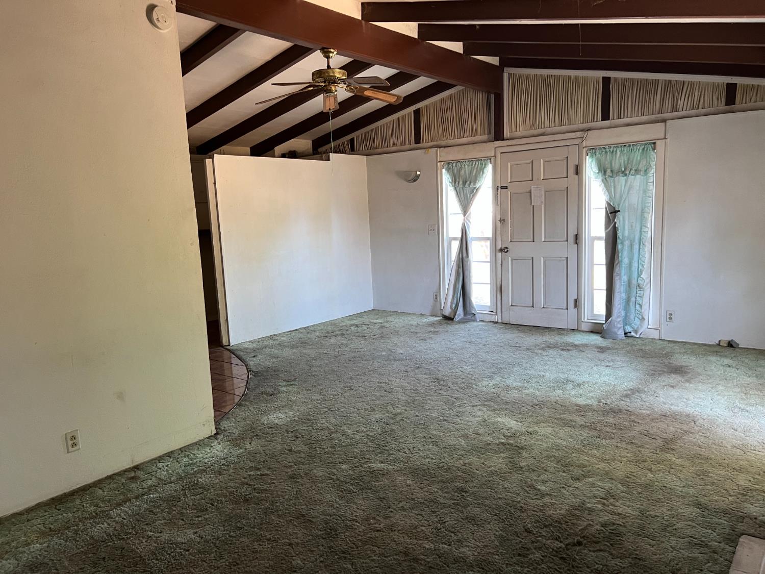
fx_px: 575
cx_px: 382
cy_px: 287
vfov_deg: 53.1
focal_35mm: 26
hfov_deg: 67.3
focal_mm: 5.7
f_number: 1.5
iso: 200
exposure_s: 1/60
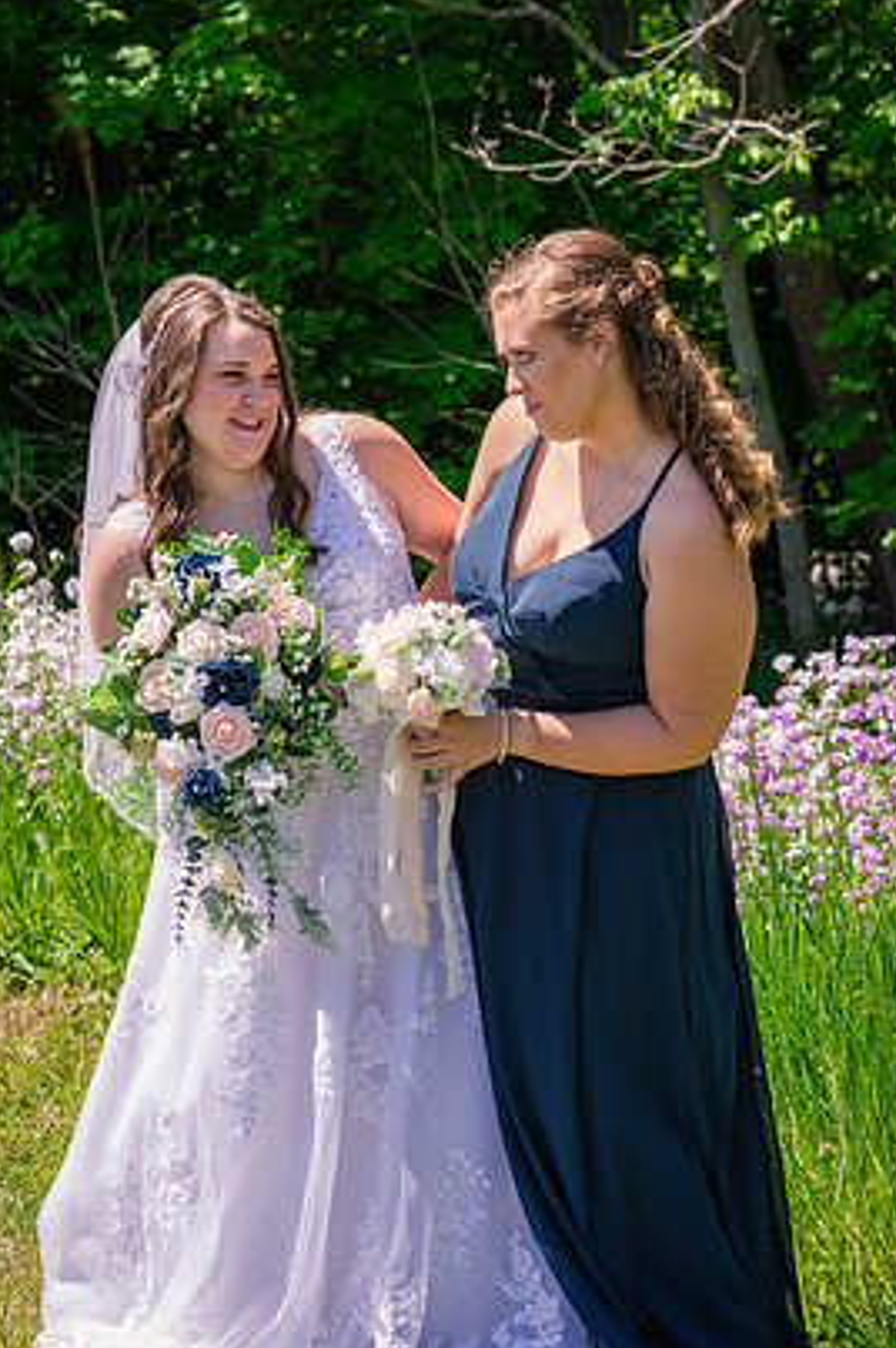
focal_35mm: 95
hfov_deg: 14.4
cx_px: 431
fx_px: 3552
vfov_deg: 21.5
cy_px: 666
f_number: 5
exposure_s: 1/800
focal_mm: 85
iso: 200
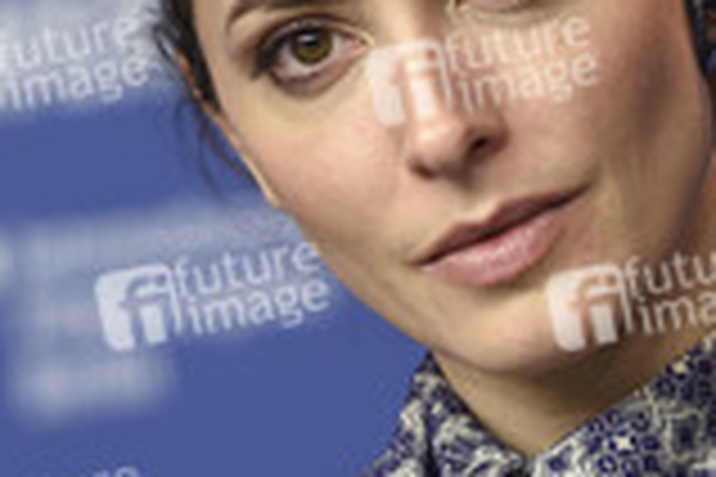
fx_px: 16884
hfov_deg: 2.4
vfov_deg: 1.6
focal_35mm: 849
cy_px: 184
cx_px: 92
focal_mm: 200
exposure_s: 1/320
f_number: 3.2
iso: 640
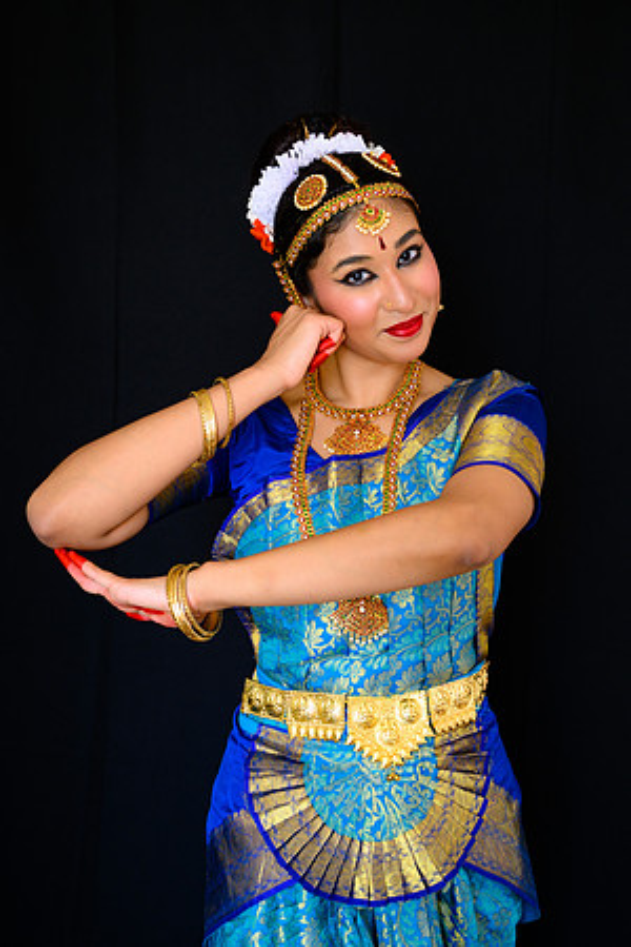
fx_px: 1314
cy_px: 474
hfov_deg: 27.0
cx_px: 316
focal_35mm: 50
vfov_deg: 39.6
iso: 1000
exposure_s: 1/125
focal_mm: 50
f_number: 4
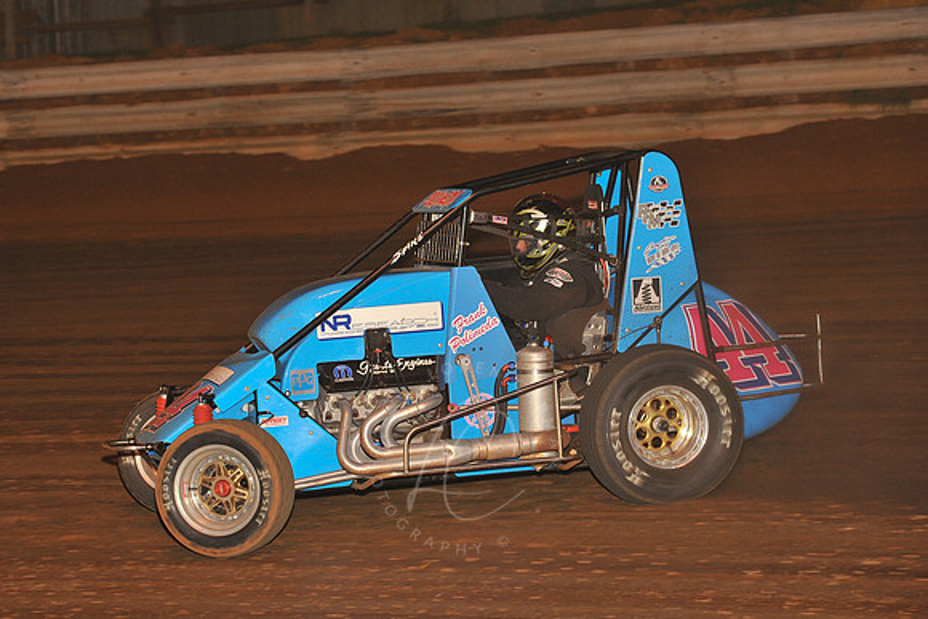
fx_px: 3223
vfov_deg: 11.0
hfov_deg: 16.4
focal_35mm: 125
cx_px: 464
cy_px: 310
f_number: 6.3
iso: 1000
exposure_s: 1/320
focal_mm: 125
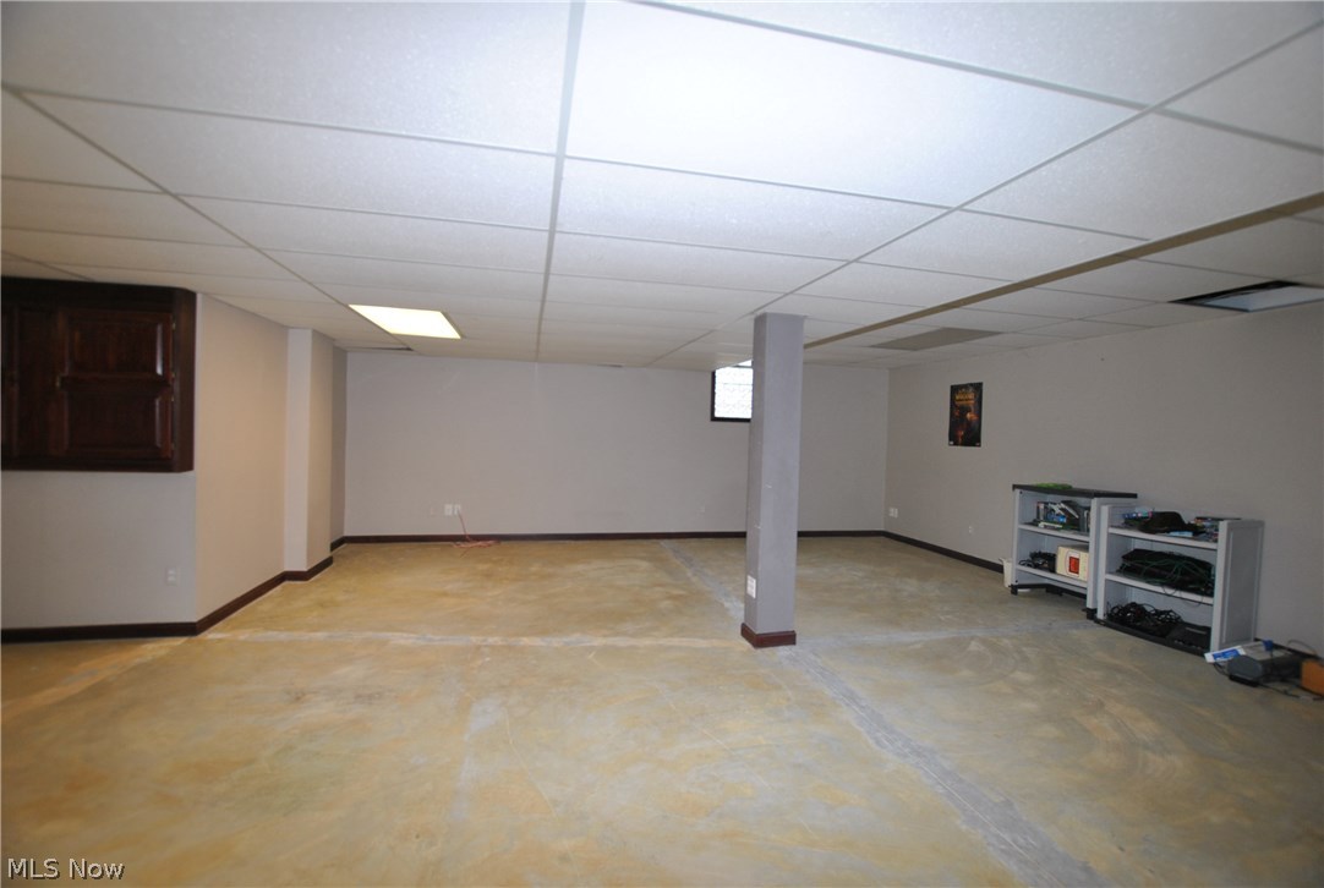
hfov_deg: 100.3
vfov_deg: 77.6
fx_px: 553
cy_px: 444
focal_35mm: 15
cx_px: 662
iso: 200
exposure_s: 1/60
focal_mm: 10
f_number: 4
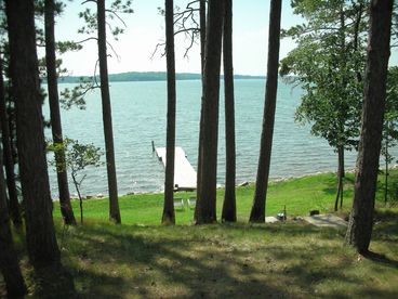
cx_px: 199
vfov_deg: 40.7
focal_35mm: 35
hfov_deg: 52.6
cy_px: 150
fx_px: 402
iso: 50
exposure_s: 1/442
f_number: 3
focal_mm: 5.8
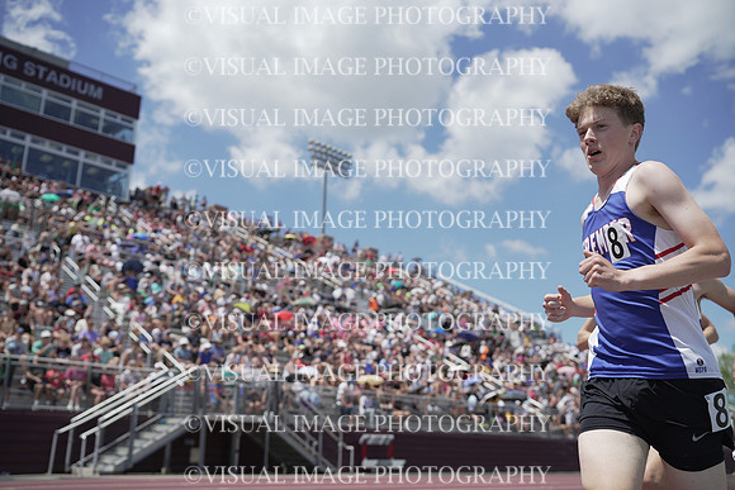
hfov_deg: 54.4
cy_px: 245
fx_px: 715
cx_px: 368
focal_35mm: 35
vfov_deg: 37.9
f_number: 2.8
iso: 125
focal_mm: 35
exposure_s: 1/3200
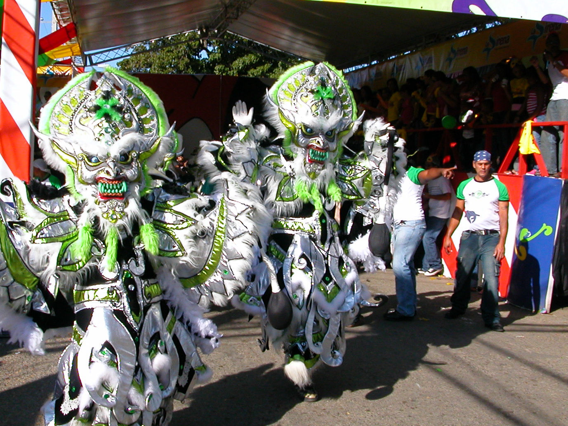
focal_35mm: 43
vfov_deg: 33.6
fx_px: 706
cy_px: 201
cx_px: 251
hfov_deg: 43.8
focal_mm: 5.6
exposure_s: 1/579
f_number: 4.5
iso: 100
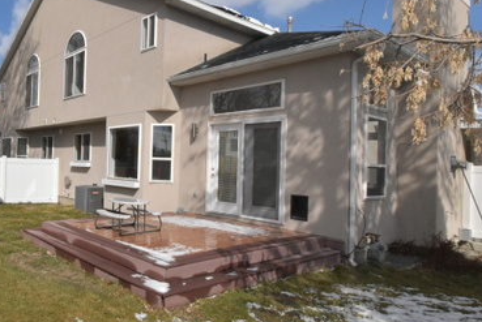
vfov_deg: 49.7
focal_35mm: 26
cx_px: 111
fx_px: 349
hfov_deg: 64.5
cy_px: 155
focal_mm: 10
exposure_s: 1/1250
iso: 1600
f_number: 16
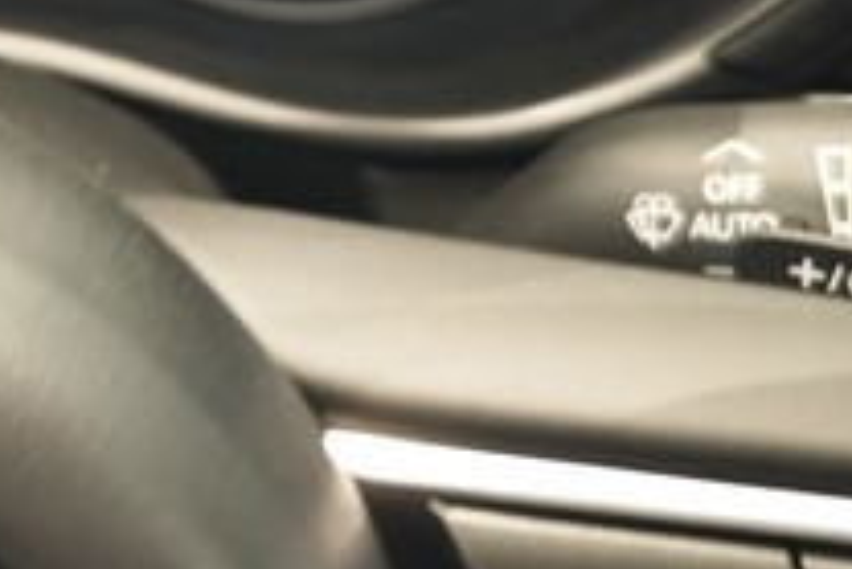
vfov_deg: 11.8
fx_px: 2581
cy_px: -383
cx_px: -455
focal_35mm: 109
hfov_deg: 16.9
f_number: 1.63
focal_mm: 8.72
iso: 2000
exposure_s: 1/24
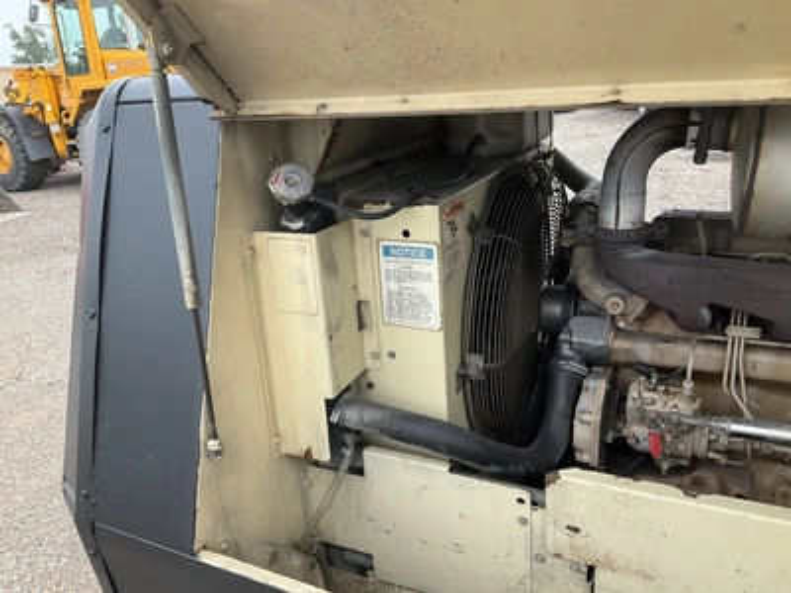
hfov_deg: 61.7
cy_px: 296
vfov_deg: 48.2
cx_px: 396
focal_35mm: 29
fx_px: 663
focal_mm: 3
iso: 25
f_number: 1.8
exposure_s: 1/353
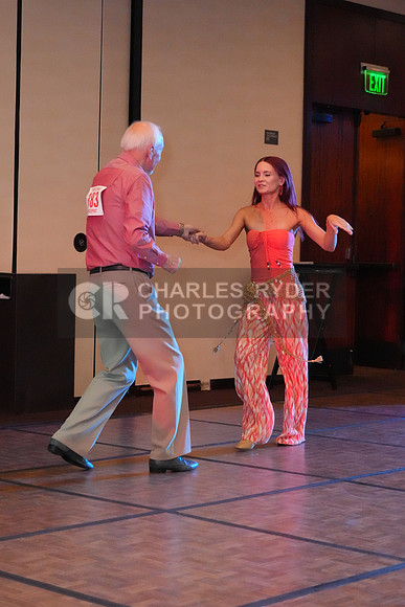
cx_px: 202
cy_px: 304
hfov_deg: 18.2
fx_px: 1265
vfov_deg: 27.0
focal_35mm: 75
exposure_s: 1/400
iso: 12800
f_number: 4
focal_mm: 50
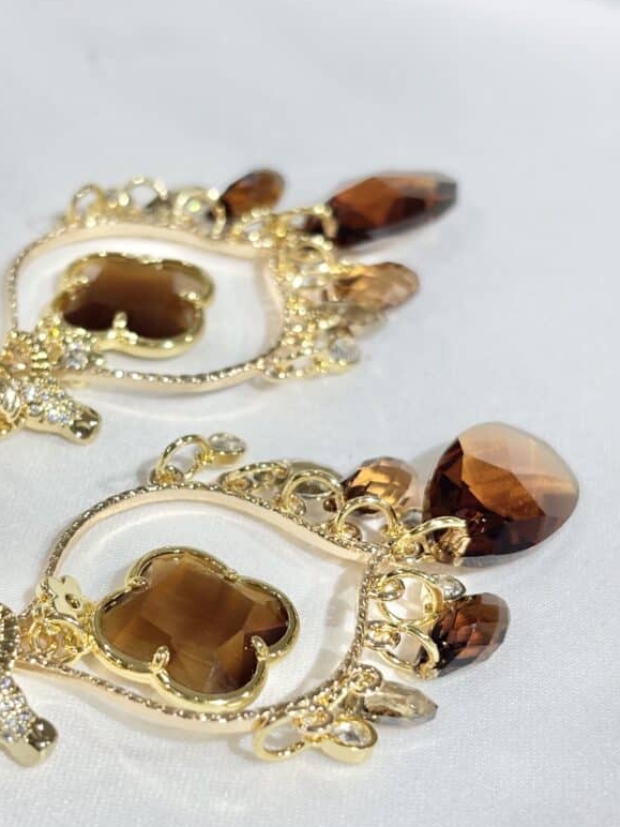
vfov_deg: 28.1
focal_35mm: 69
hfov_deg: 21.2
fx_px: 1648
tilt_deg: -47.7
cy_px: 481
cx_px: 218
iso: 32
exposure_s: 1/225
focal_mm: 5.96
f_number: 1.6
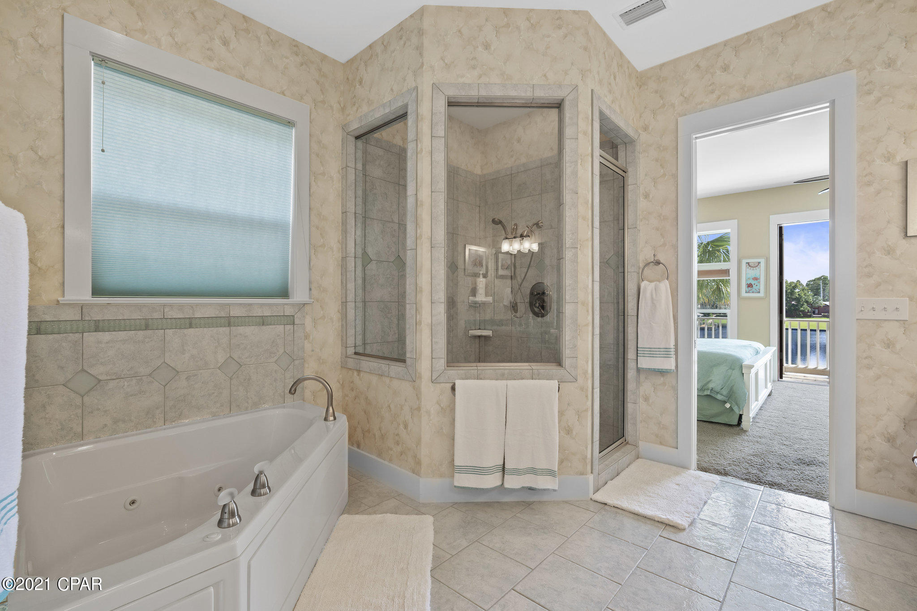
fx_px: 407
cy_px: 306
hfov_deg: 96.7
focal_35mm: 16
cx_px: 458
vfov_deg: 73.7
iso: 400
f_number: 9
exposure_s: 1/2.5
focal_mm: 16
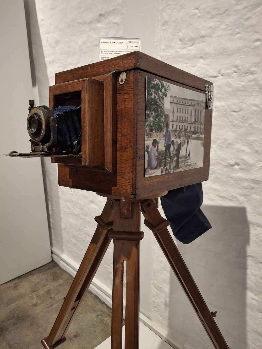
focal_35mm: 25
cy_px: 174
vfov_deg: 69.4
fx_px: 252
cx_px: 131
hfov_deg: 54.9
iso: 250
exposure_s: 1/33
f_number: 1.8
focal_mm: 4.69
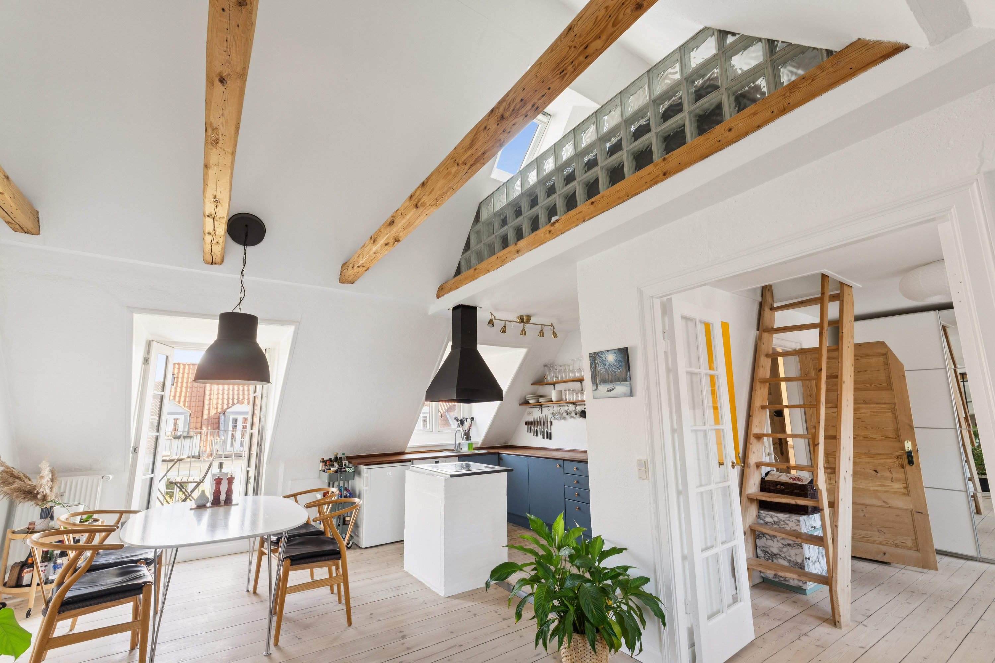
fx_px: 415
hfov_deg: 100.4
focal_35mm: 15
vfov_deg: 77.3
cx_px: 498
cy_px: 332
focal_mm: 10
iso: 200
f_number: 7.1
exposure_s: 1/25
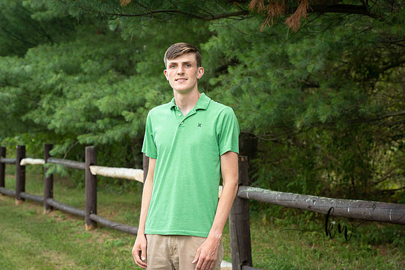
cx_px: 202
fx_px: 1035
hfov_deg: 22.1
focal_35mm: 92
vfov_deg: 14.9
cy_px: 135
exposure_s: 1/200
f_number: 6.3
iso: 500
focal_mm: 92
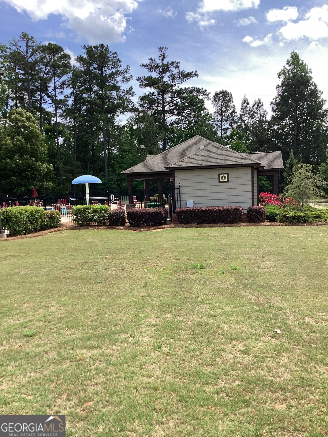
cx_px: 164
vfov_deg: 58.4
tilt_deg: -6.9
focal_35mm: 31
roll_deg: +1.4
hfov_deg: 45.4
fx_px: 392
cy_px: 218
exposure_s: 1/916
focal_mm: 3.3
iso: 25
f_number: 2.4
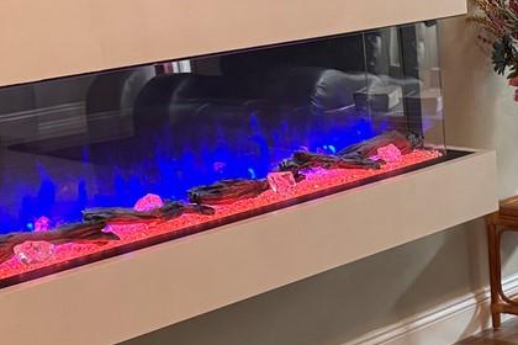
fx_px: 1367
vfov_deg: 14.4
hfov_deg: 20.0
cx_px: 633
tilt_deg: -13.4
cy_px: 224
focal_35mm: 95
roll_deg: +1.6
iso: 250
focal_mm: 6.76
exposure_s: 1/60
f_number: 1.78
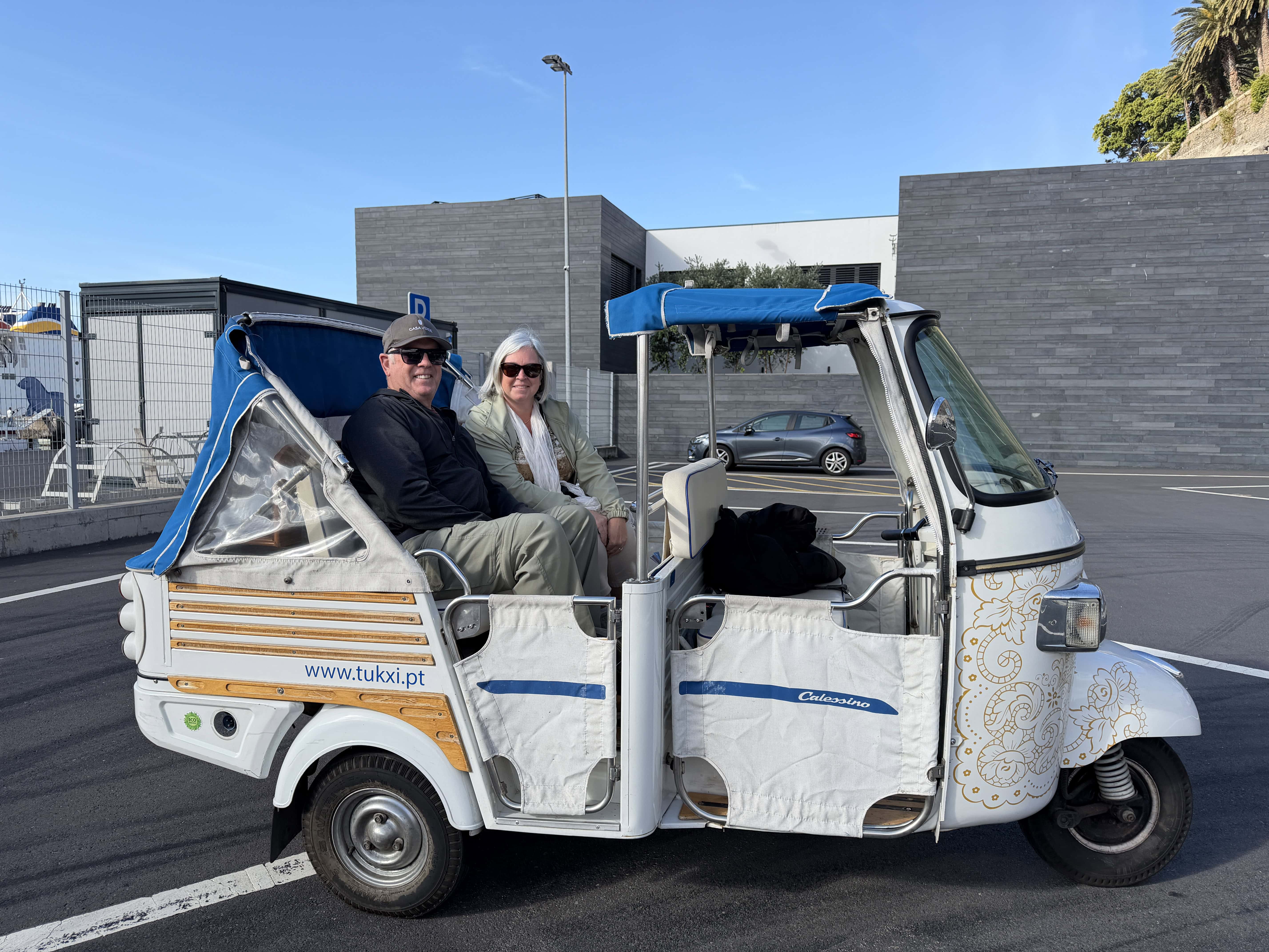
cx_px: 634
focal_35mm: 24
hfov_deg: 71.6
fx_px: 880
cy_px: 476
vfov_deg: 56.8
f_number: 1.8
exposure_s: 1/2703
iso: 80
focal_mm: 6.8
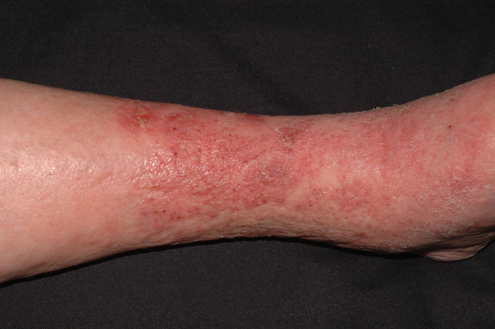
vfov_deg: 15.2
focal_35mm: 90
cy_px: 164
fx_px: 1236
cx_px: 248
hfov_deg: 22.6
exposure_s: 1/60
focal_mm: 60
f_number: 14
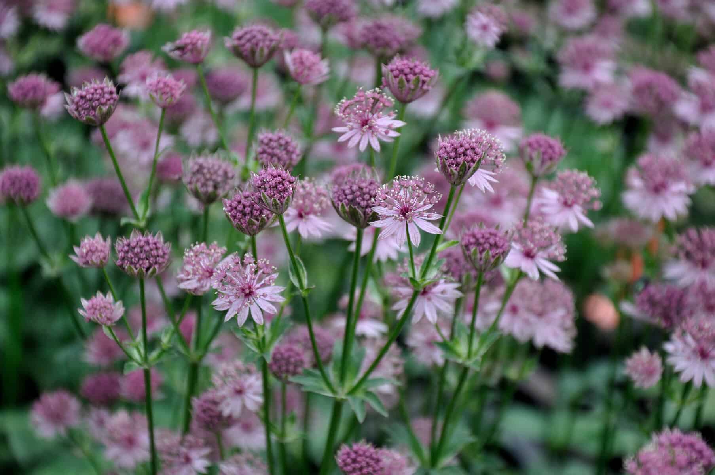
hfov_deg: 17.1
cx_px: 358
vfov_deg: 11.4
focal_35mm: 120
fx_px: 2380
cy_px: 238
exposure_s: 1/125
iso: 250
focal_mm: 80
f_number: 5.6
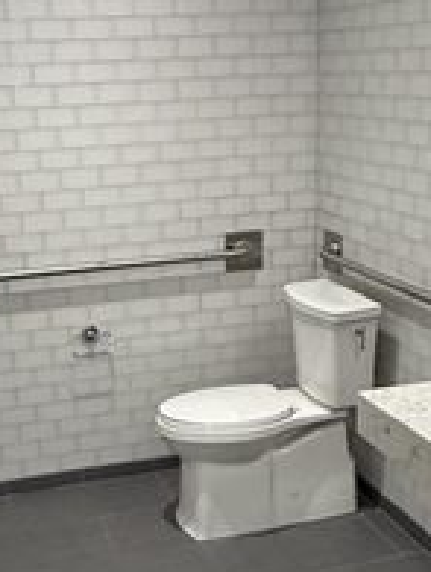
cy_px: 329
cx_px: 155
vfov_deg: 34.8
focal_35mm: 55
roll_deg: +2.2
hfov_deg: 26.5
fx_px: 910
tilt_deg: -15.4
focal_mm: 2.22
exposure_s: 1/120
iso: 320
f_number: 2.2
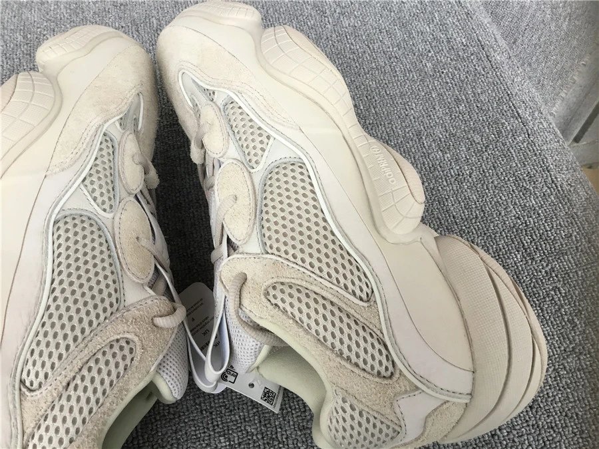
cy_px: 224
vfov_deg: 45.4
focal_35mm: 31
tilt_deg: -59.8
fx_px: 536
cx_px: 300
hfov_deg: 58.4
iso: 25
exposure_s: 1/33
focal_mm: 3.3
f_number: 2.4
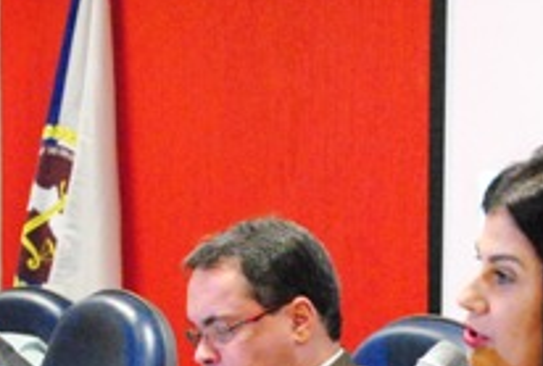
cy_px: 445
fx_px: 2256
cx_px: 435
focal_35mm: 149
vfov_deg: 9.2
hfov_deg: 13.7
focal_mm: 32
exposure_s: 1/40
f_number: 4.8
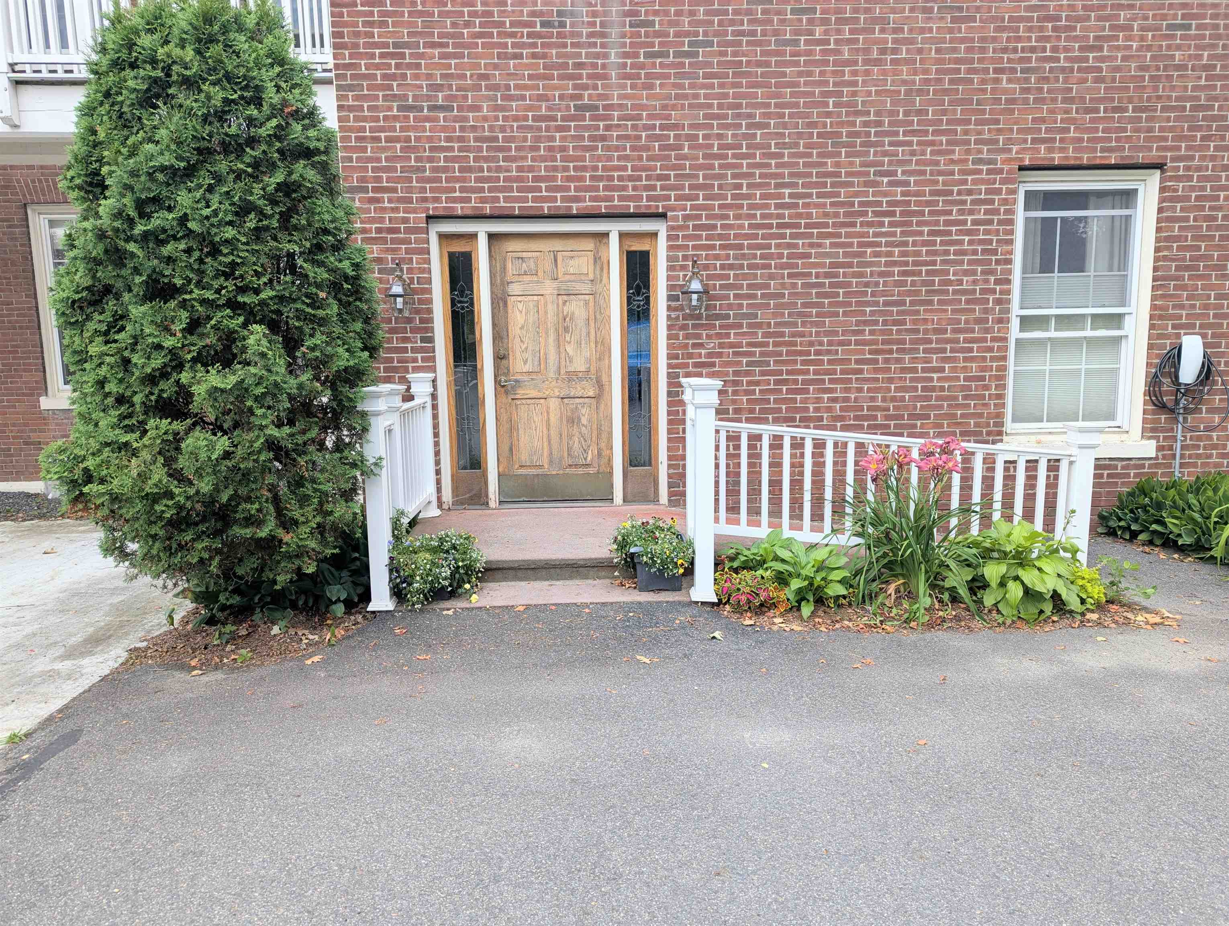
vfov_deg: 56.9
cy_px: 463
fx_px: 853
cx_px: 614
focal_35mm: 24
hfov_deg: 71.5
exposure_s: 1/173
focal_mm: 6.81
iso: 39
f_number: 1.85
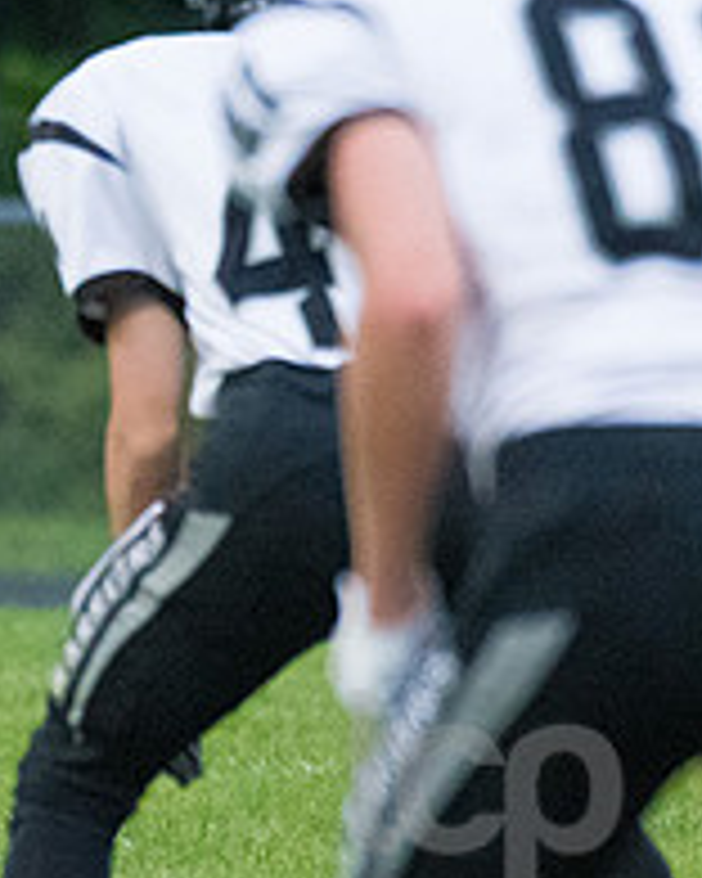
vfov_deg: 1.4
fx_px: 36930
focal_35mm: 1422
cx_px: -153
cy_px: 221
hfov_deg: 1.1
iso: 10000
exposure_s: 1/2000
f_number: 5.6
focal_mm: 340
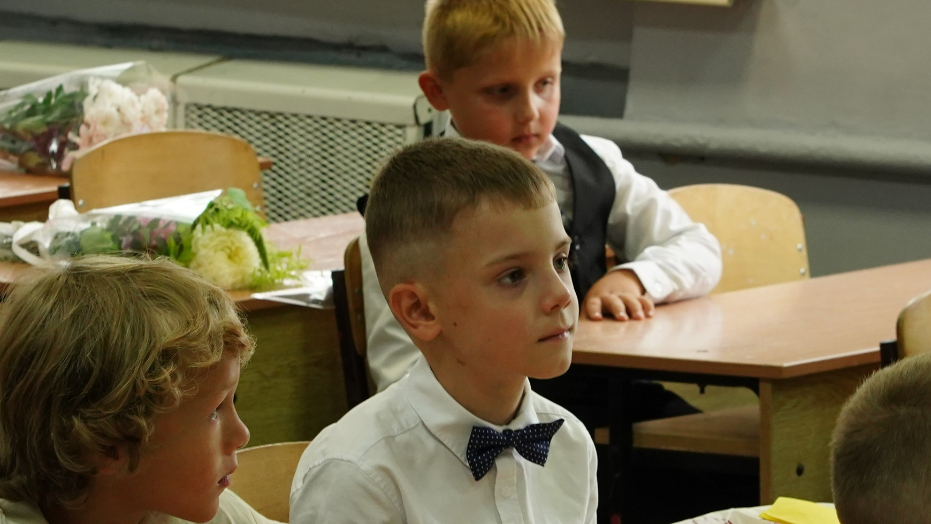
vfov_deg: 6.2
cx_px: 575
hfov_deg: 11.0
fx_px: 4839
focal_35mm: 196
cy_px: 346
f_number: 9
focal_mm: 85
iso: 1600
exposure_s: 1/80
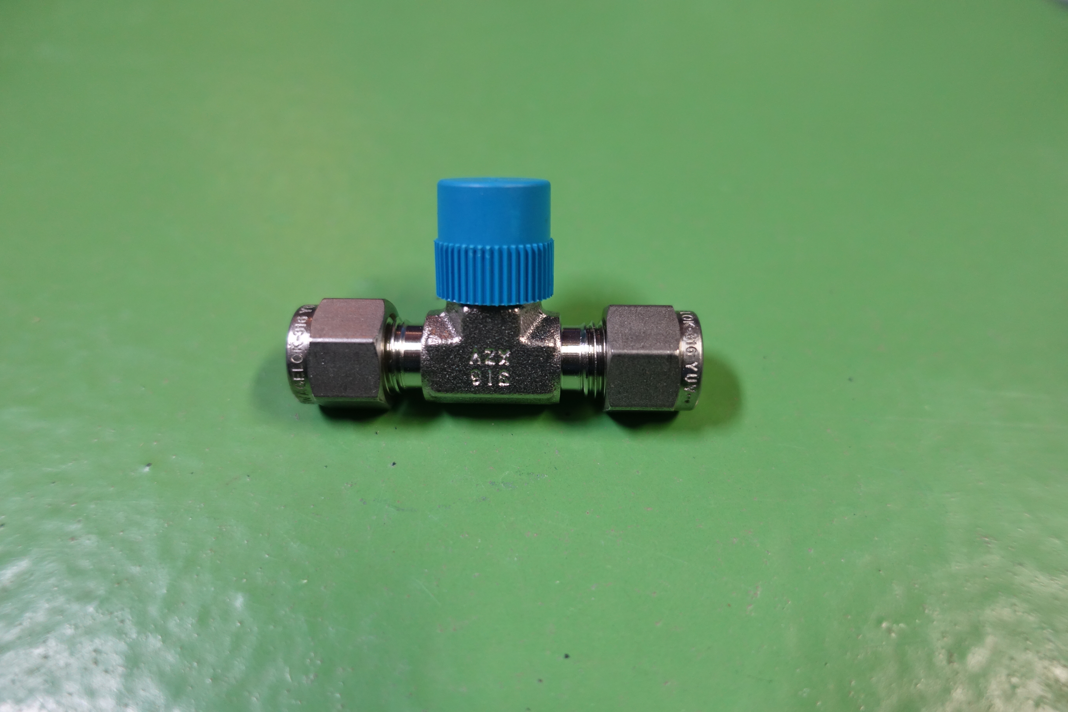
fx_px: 712
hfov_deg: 73.7
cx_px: 534
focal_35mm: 24
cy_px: 356
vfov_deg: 53.1
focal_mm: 8.8
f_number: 1.8
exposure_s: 1/30
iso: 320
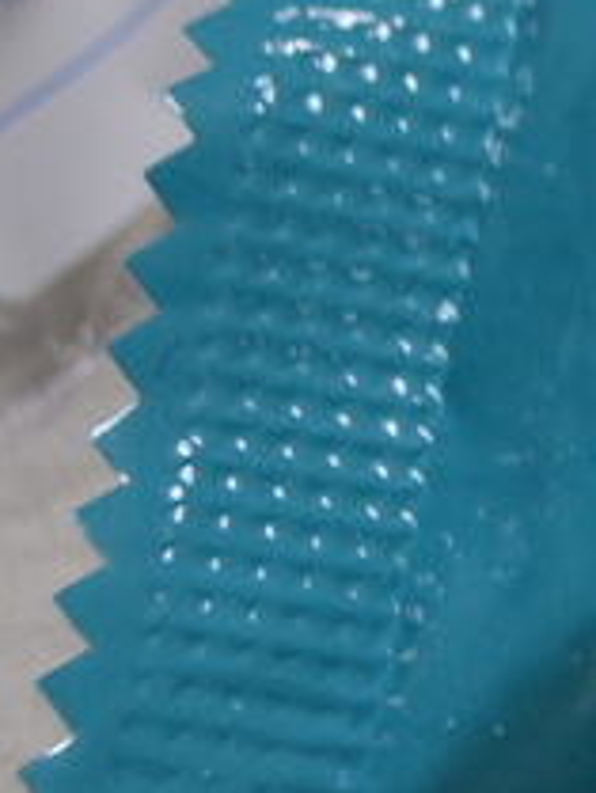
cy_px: 311
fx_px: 4931
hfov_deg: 6.0
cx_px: 2270
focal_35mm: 215
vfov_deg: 9.2
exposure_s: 1/40
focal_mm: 26
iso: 800
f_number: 4.2
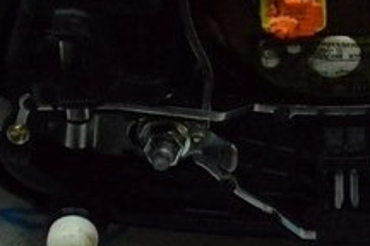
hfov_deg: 14.4
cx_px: 296
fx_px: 1459
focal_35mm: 142
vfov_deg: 9.4
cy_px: -112
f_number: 6.3
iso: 6400
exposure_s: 1/800
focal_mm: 20
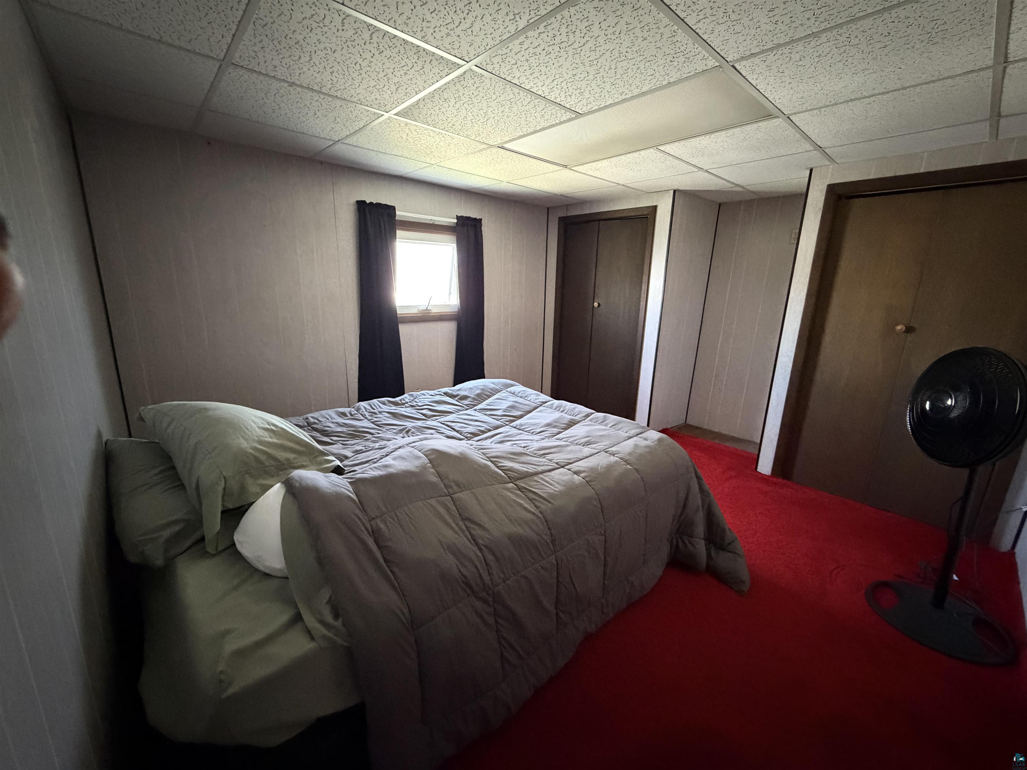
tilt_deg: -14.7
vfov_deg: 85.7
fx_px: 415
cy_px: 385
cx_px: 514
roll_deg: -2.1
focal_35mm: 14
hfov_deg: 102.1
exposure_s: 1/44
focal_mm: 2.22
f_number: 2.2
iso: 1250
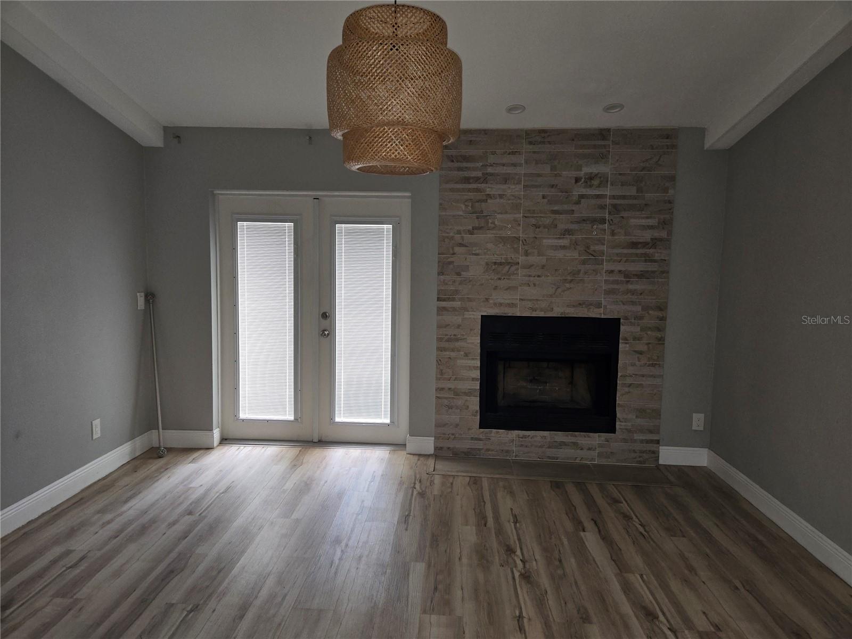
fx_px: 566
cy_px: 320
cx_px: 426
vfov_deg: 58.9
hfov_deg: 73.9
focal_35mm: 23
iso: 100
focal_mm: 5.4
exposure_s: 1/40
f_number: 1.8
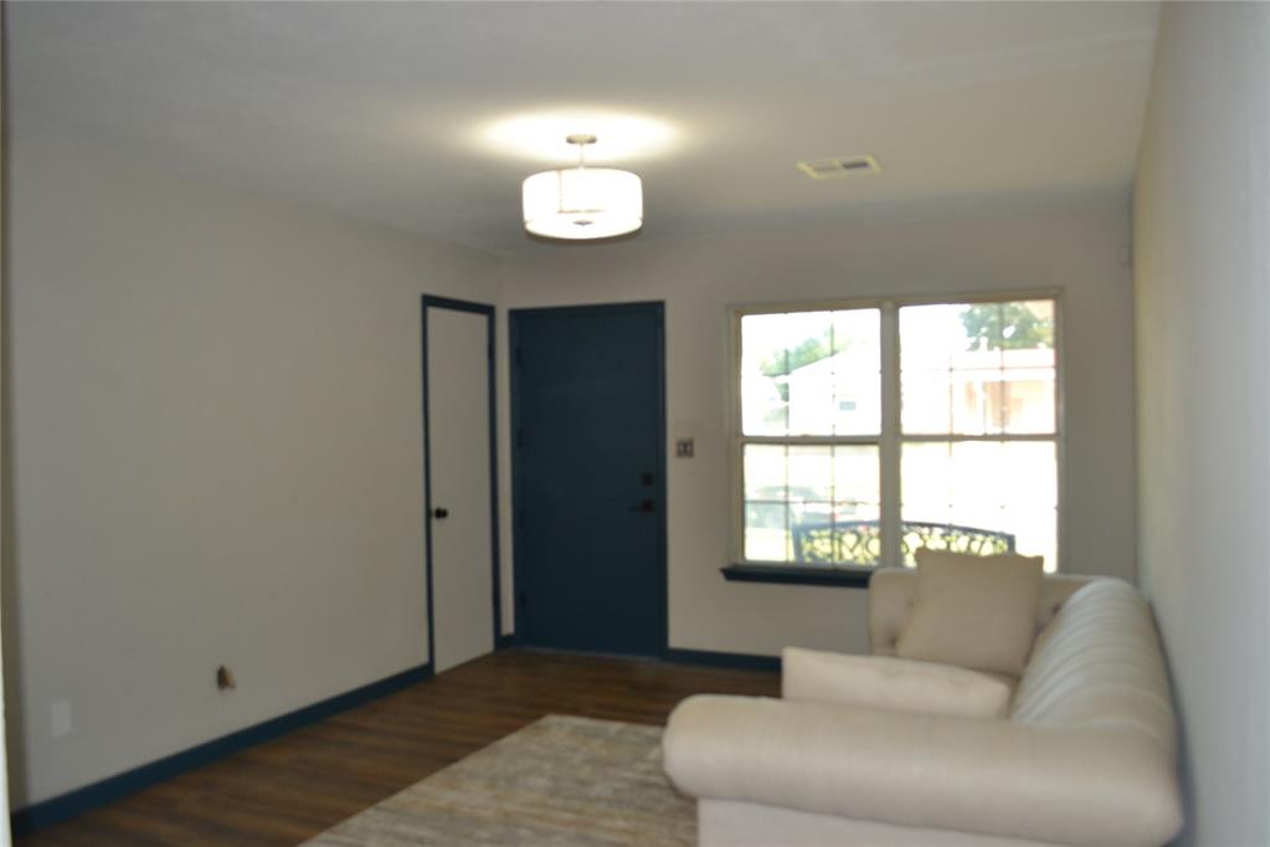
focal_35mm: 27
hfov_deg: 67.4
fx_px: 952
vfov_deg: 47.9
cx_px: 635
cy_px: 424
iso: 400
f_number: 4
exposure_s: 1/100
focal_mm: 18
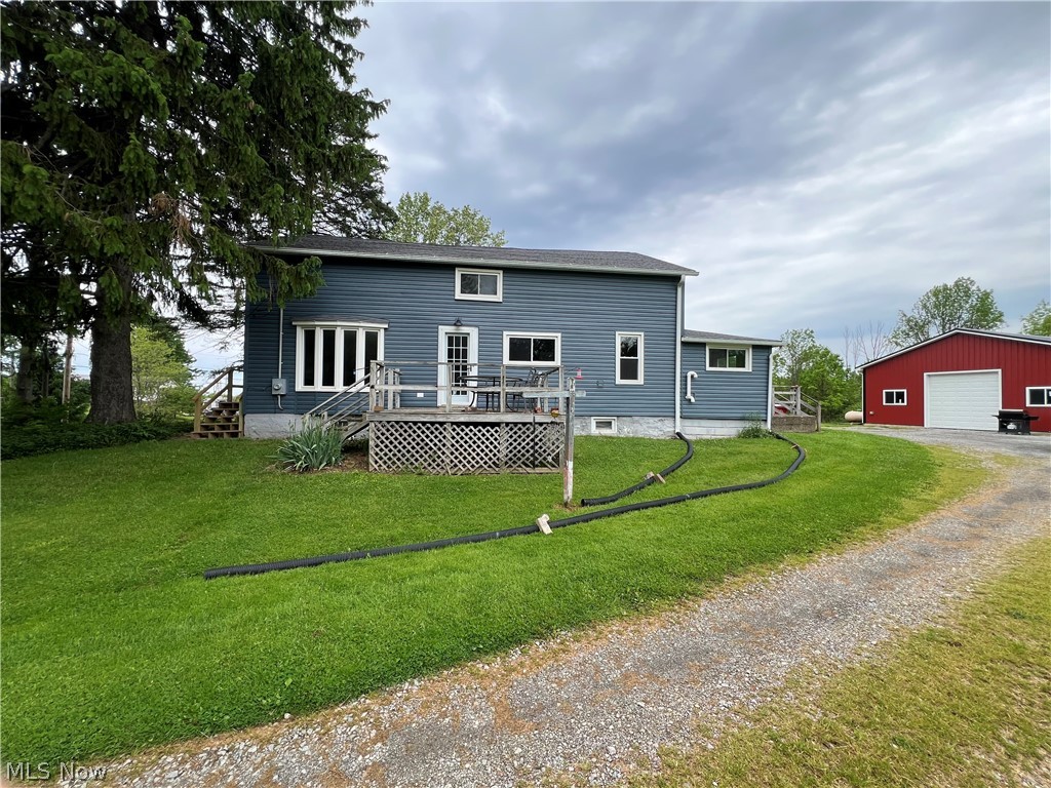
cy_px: 394
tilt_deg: +1.8
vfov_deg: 89.9
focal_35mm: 13
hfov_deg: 106.2
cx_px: 526
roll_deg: +0.1
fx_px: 395
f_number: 1.8
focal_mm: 1.57
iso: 32
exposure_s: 1/547
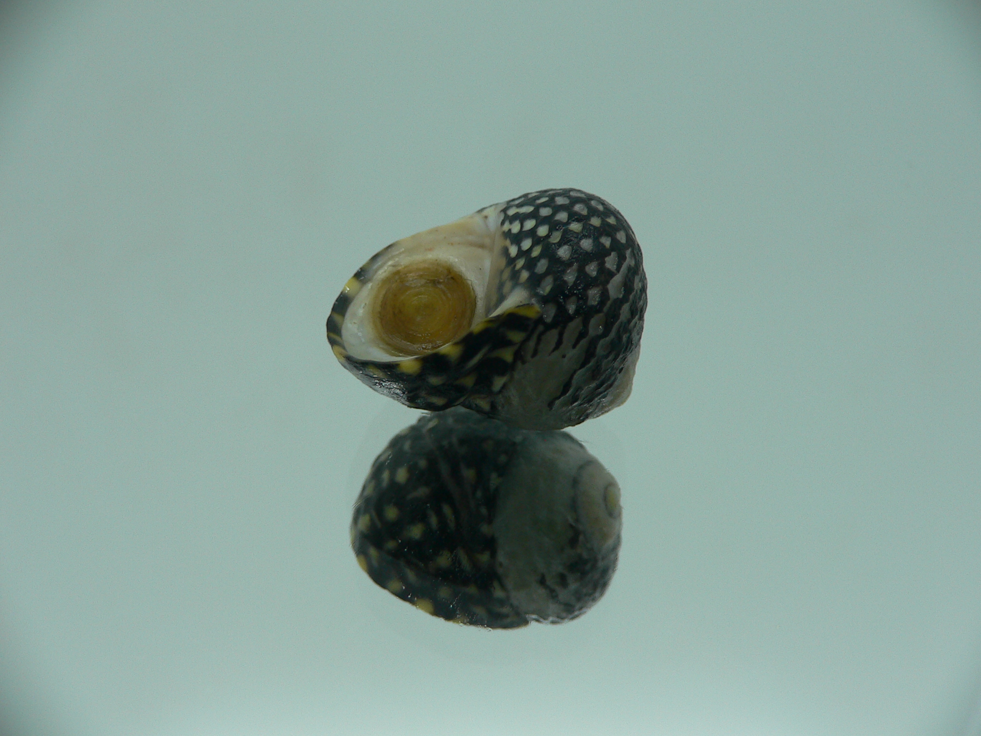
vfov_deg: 40.7
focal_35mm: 35
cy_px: 368
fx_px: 992
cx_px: 490
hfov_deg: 52.6
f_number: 2.8
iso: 80
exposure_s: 1/60
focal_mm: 4.6
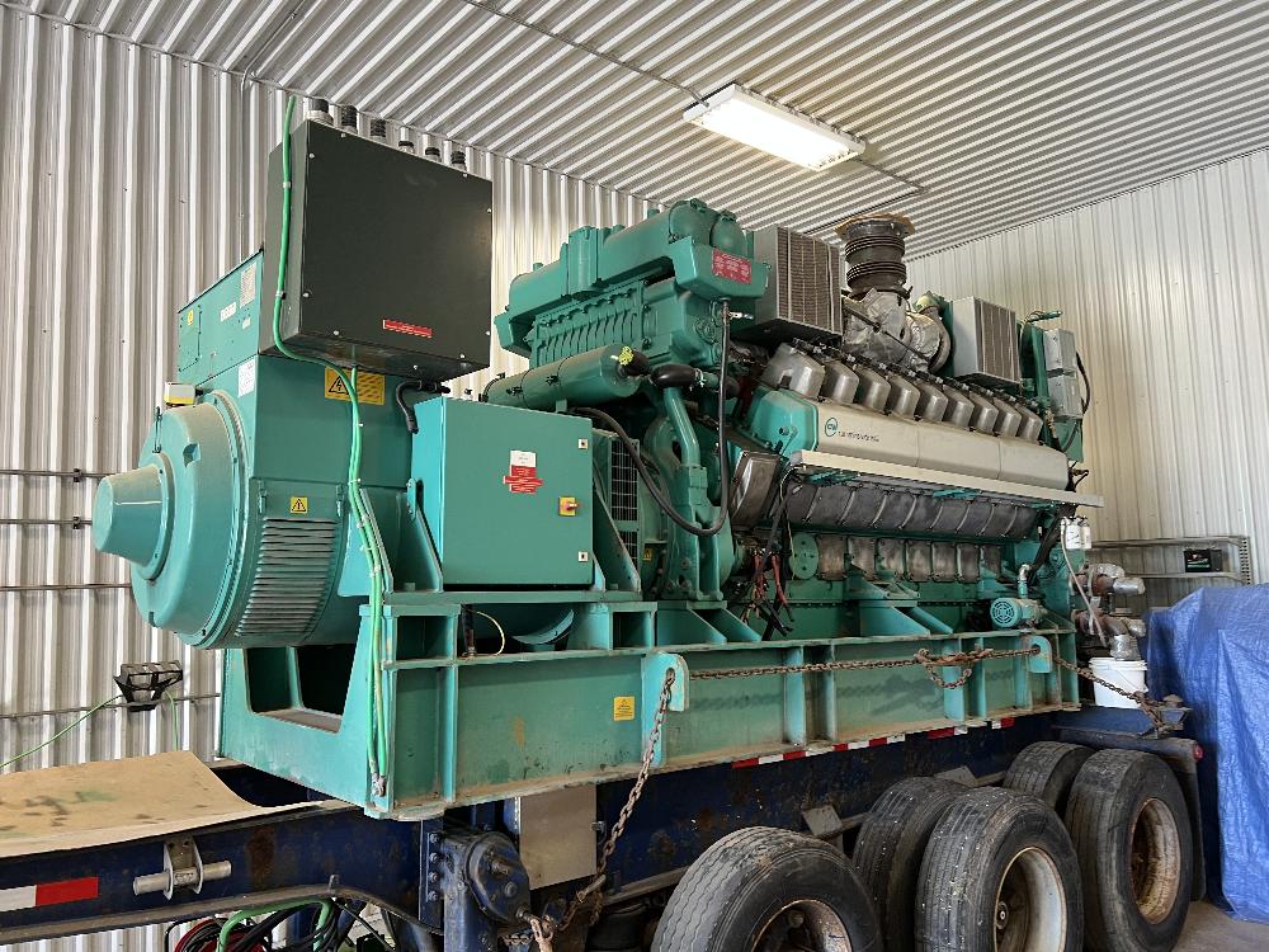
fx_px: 953
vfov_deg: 53.1
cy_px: 476
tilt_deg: +2.8
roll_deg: +1.6
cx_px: 634
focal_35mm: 26
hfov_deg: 67.3
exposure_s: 1/60
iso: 100
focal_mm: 5.7
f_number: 1.5
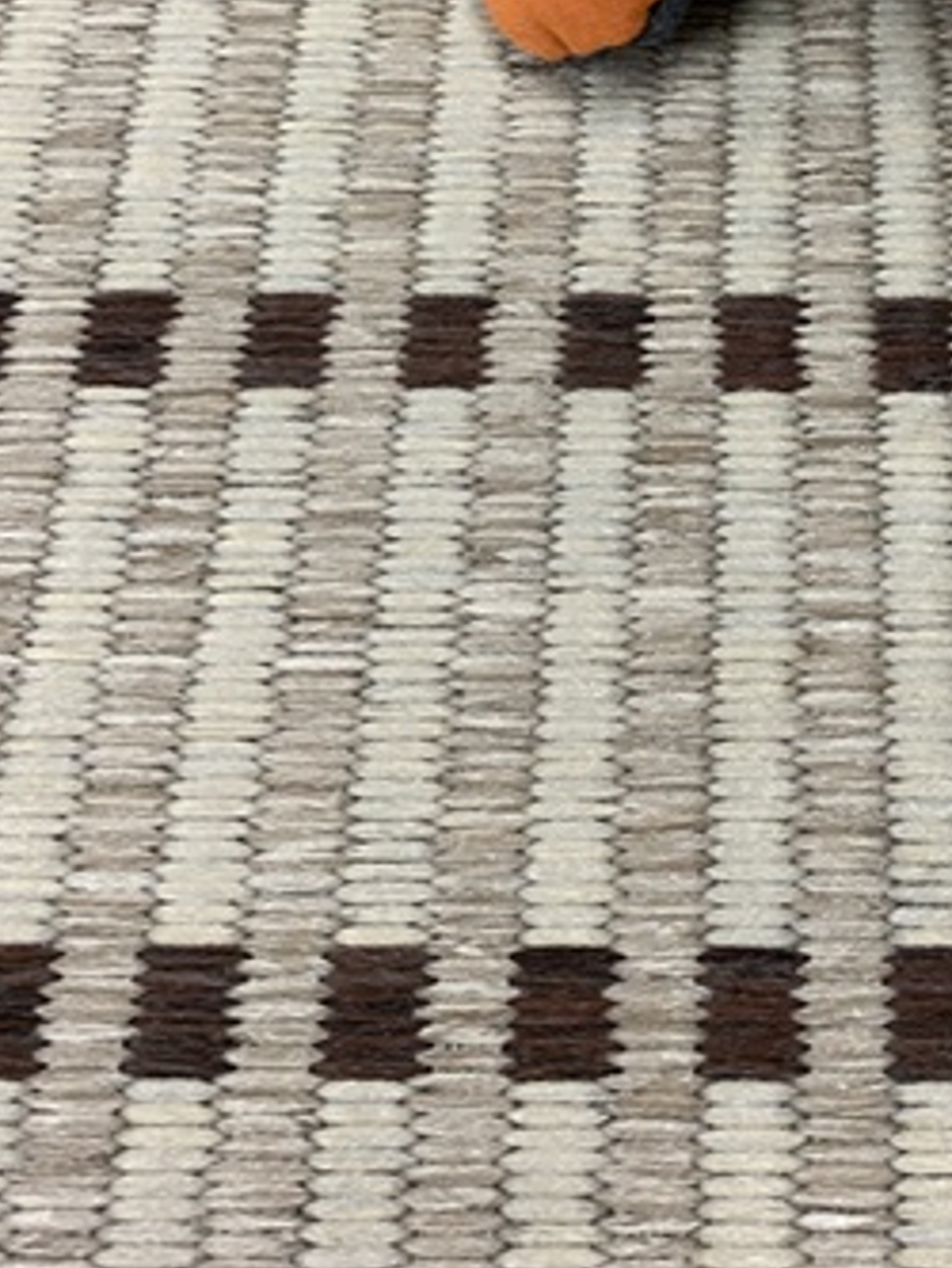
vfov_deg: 33.5
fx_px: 2016
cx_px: 802
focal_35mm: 55
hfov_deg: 26.0
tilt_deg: -57.0
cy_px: 192
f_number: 1.8
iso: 50
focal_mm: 4.25
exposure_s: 1/50
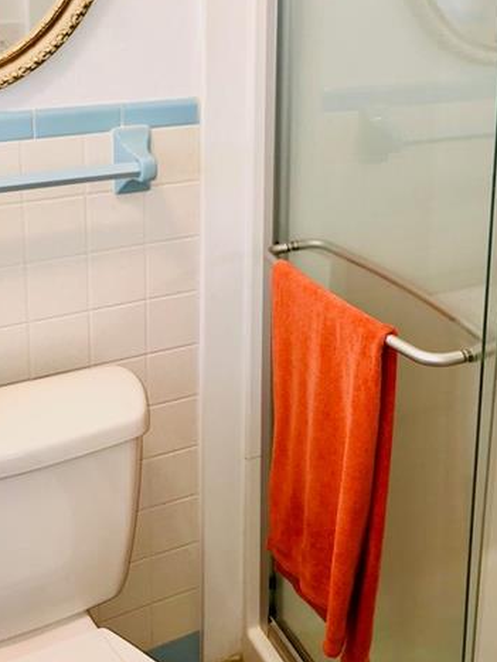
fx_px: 879
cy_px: 142
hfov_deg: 31.6
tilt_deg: -12.6
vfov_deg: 39.7
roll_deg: +0.1
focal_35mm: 46
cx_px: 256
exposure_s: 1/30
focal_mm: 3.99
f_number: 1.8
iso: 20
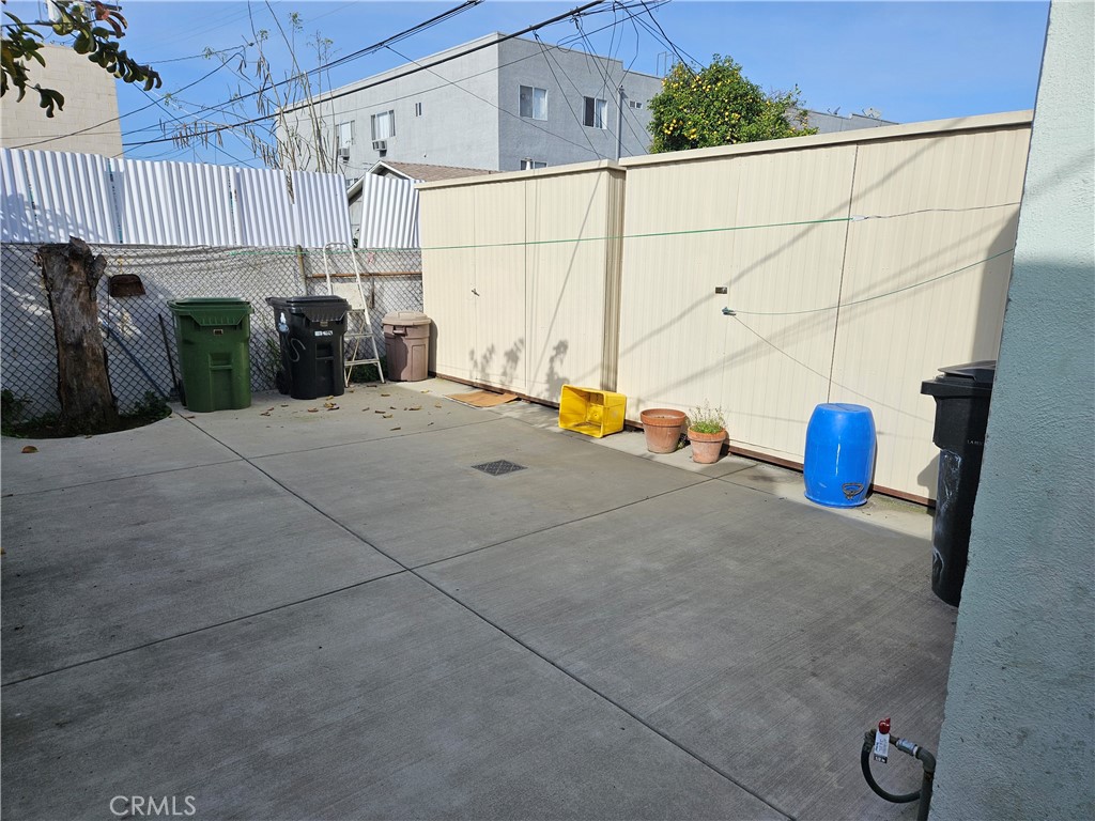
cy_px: 410
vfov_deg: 58.9
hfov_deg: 73.9
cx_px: 548
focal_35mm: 23
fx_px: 728
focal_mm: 5.4
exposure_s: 1/3050
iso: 25
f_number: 1.8
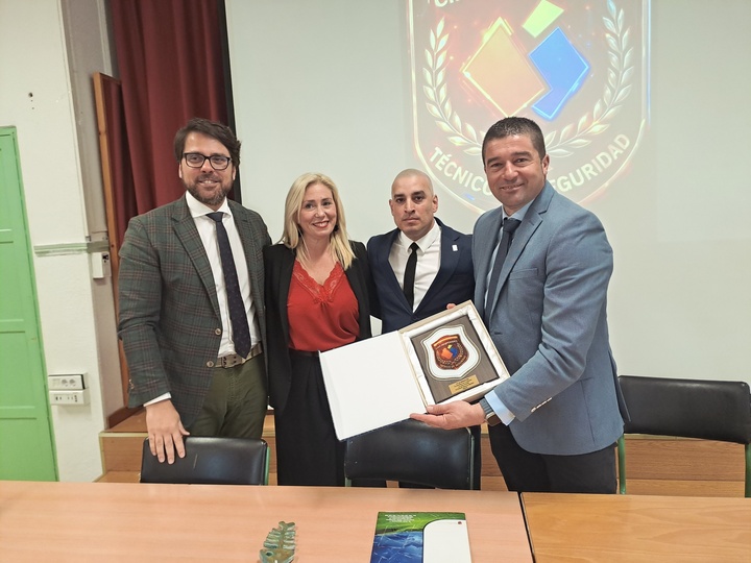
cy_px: 282
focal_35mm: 25
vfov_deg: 54.9
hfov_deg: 69.4
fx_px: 542
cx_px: 376
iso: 250
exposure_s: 1/50
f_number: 1.8
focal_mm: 4.65
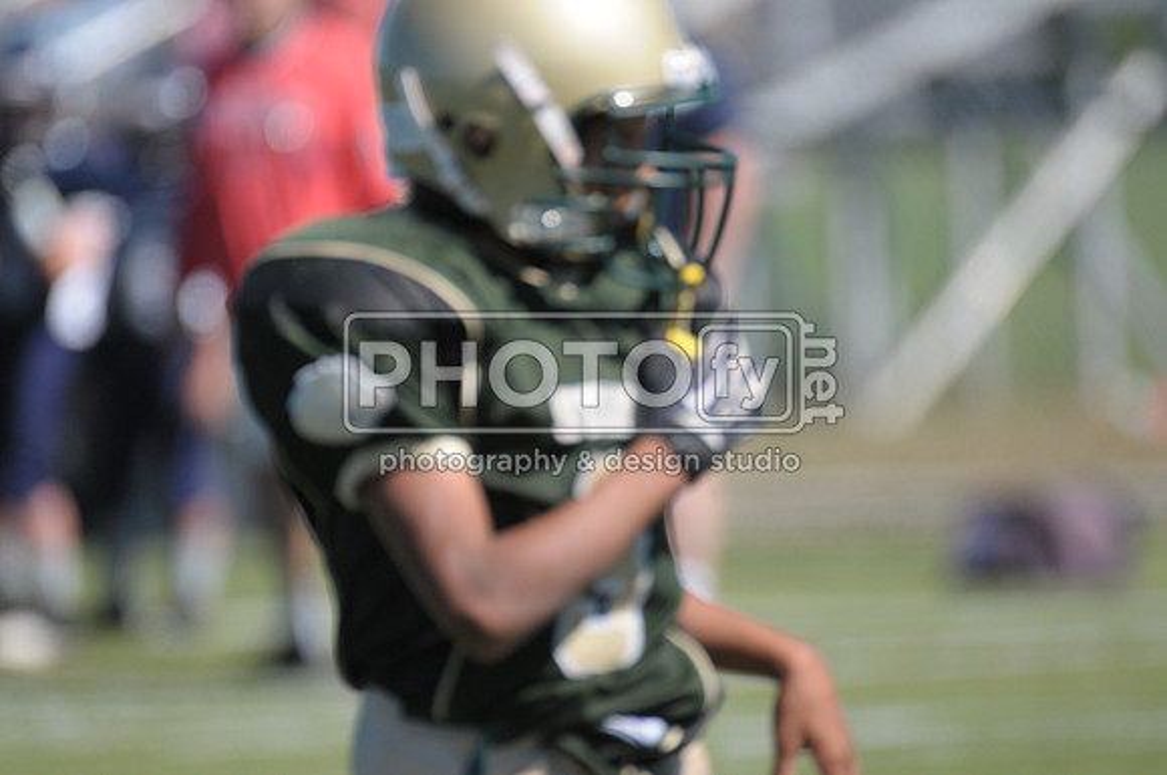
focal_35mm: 600
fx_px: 19423
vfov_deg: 2.3
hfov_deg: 3.4
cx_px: 584
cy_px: 388
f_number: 4
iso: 640
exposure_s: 1/3200
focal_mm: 400
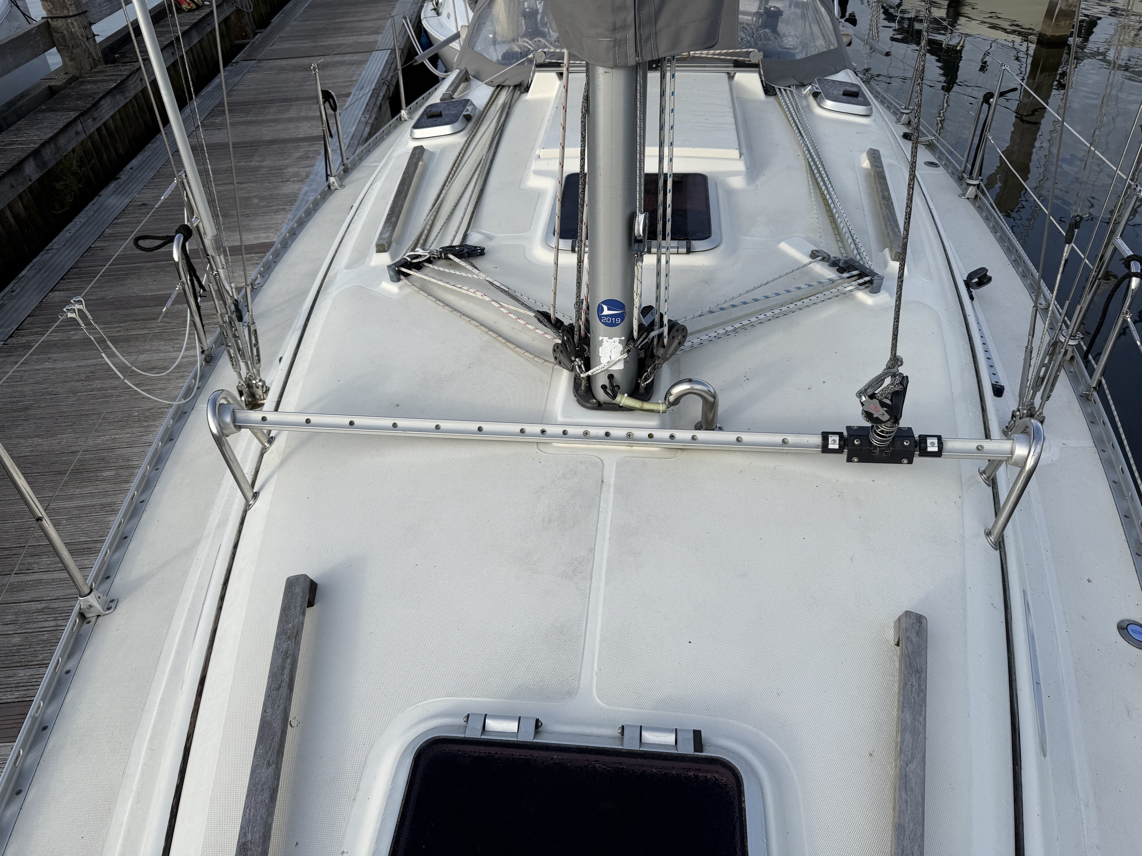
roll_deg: +1.7
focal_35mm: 24
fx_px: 792
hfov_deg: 71.6
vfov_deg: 56.8
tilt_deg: -38.0
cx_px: 571
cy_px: 428
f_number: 1.78
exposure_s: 1/3279
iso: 80
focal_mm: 6.76
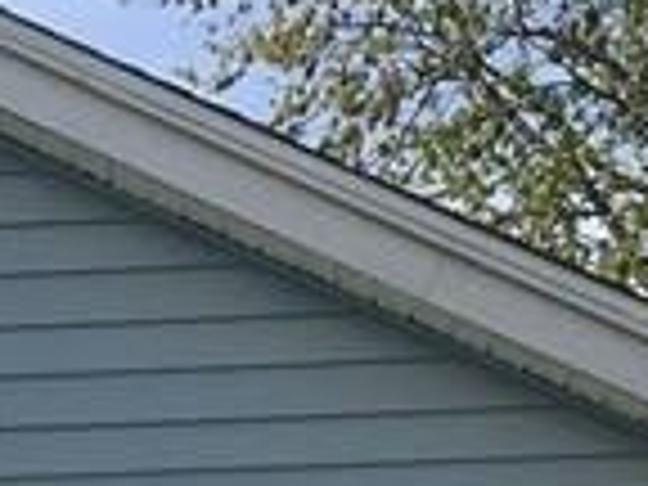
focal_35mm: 206
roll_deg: +0.7
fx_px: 3856
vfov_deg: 6.6
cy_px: 1413
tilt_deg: +0.8
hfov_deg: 9.2
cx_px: -522
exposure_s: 1/1876
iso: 25
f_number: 2.2
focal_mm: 4.15
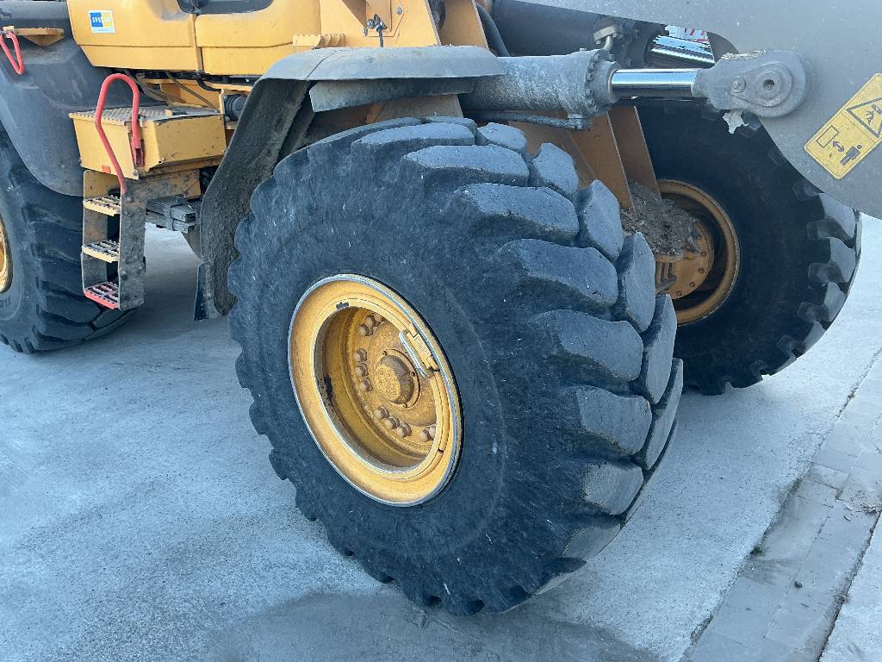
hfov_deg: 61.7
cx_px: 441
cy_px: 331
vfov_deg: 48.2
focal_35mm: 29
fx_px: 739
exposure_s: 1/120
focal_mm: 3
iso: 25
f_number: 1.8
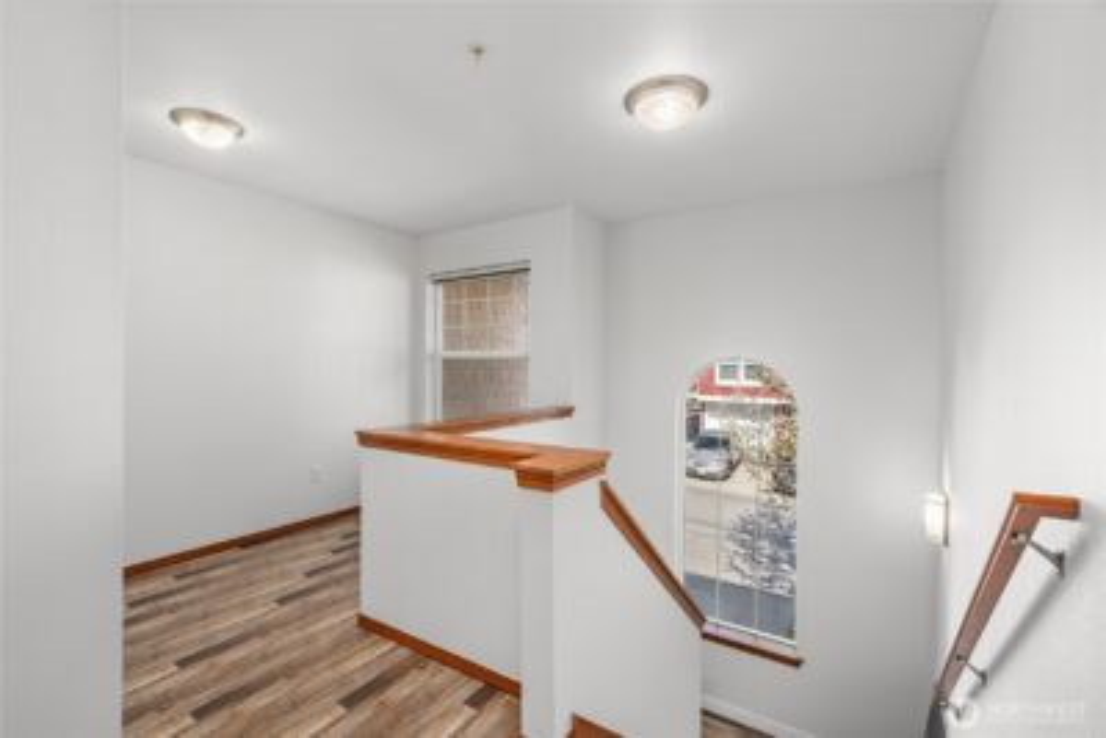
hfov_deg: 96.7
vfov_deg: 73.8
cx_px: 553
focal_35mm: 16
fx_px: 492
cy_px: 369
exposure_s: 1/3
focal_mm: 16
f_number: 8
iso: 125
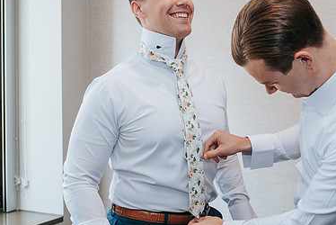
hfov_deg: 39.6
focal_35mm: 49
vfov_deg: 27.6
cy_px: 107
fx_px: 458
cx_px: 238
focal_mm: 20
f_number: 2.8
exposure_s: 1/250
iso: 400
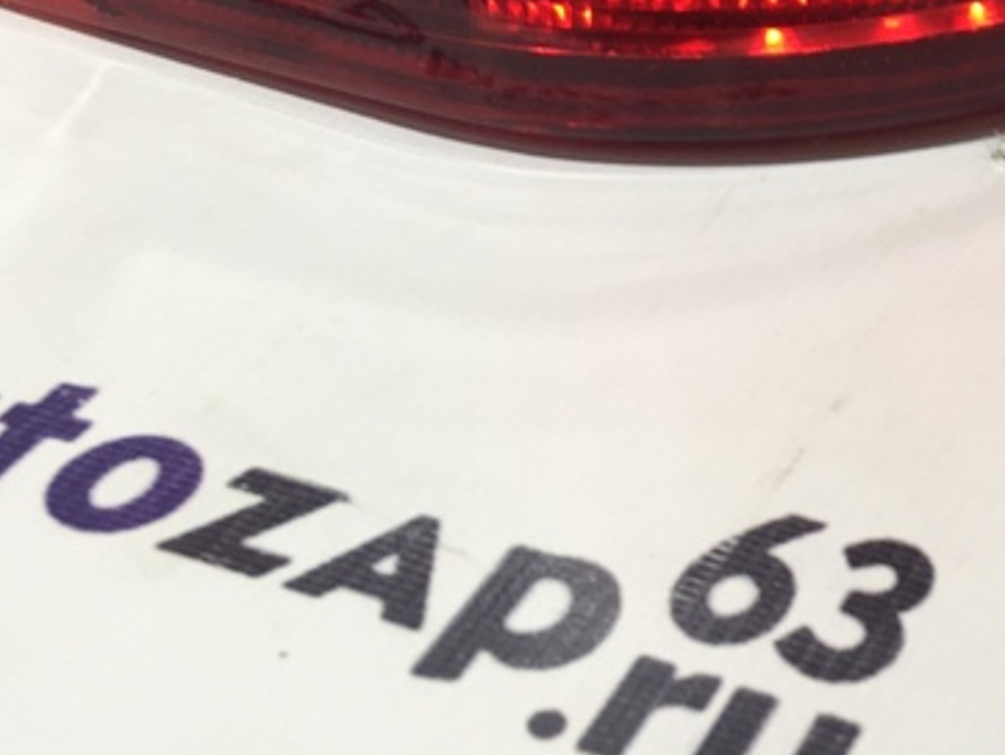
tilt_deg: -30.3
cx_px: 1005
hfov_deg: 22.9
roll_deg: -3.8
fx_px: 2382
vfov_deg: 17.0
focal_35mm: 82
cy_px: -200
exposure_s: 1/50
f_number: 2.2
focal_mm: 4.15
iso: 40
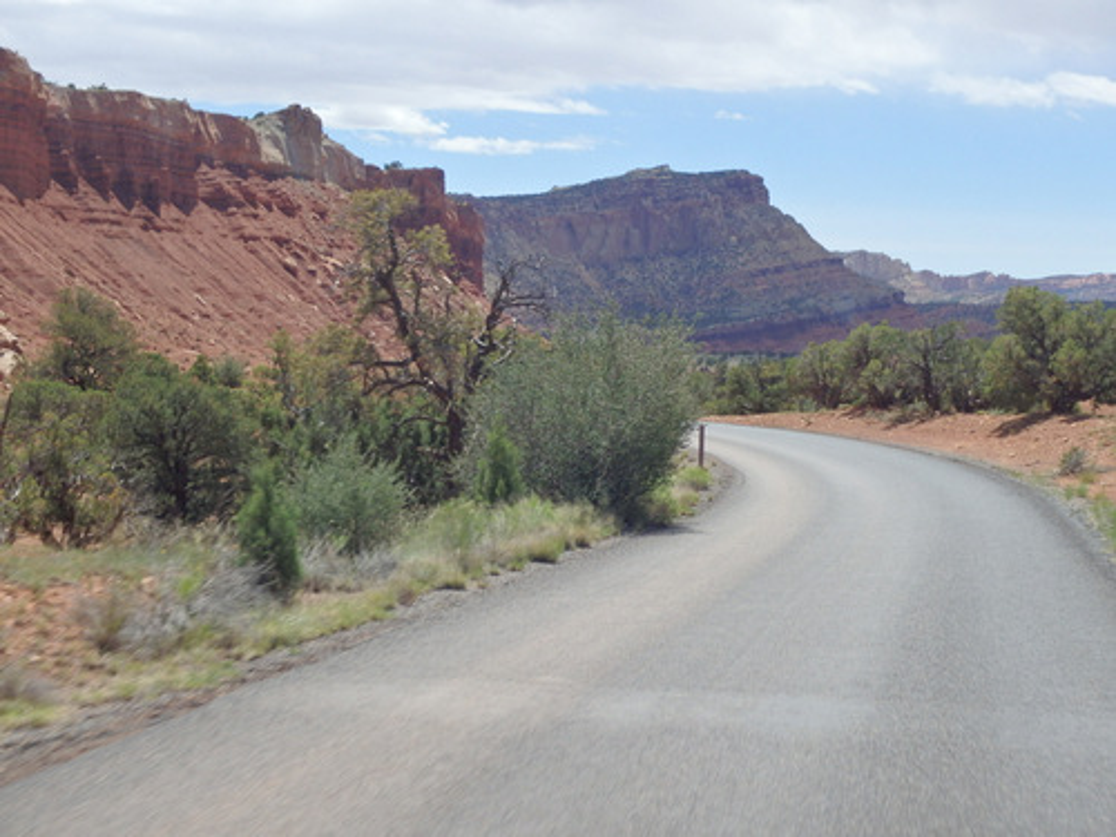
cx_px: 558
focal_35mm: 56
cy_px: 418
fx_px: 1805
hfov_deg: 34.3
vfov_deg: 26.1
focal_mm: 10
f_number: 14
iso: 125
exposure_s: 1/100
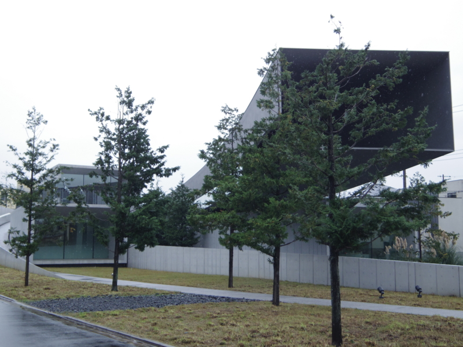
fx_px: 629
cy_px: 174
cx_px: 232
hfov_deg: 40.4
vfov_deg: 30.9
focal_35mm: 47
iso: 200
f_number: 2
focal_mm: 8.5
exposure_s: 1/1000
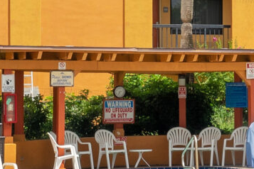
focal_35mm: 172
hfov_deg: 11.5
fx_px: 1213
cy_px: 60
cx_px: 379
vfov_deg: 8.0
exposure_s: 1/125
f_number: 11
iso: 100
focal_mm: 24
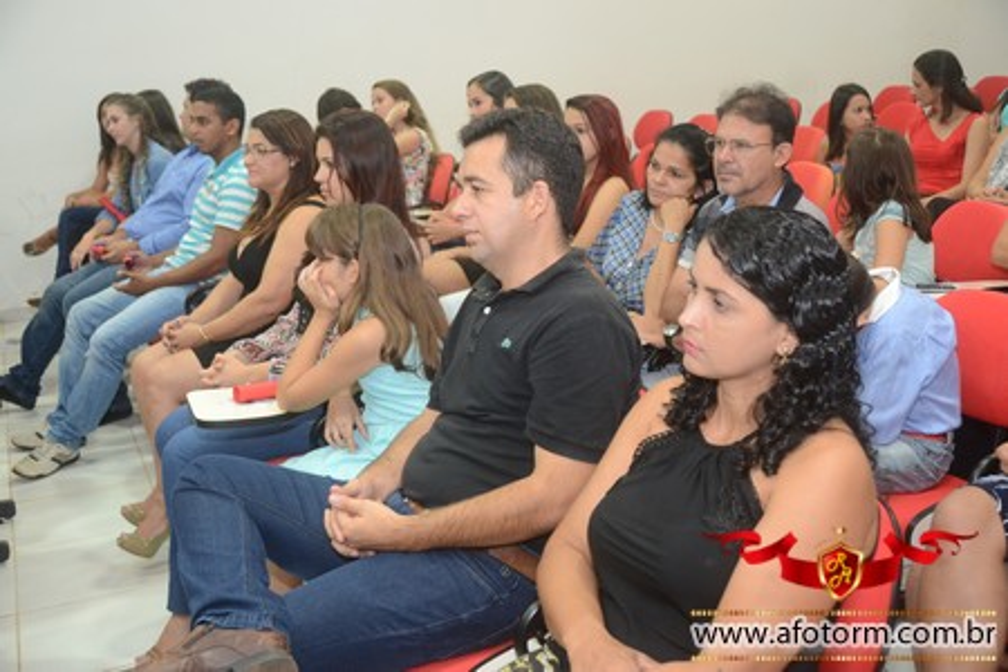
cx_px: 504
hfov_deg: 42.3
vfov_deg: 28.9
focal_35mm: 46
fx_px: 1302
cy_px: 336
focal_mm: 31
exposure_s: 1/80
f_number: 4
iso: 1600
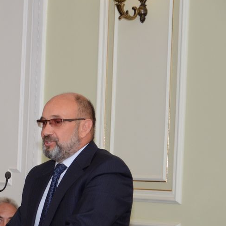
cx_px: -86
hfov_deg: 9.4
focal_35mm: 182
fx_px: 1344
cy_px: 202
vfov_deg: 9.6
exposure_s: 1/250
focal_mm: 50
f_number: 5
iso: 800
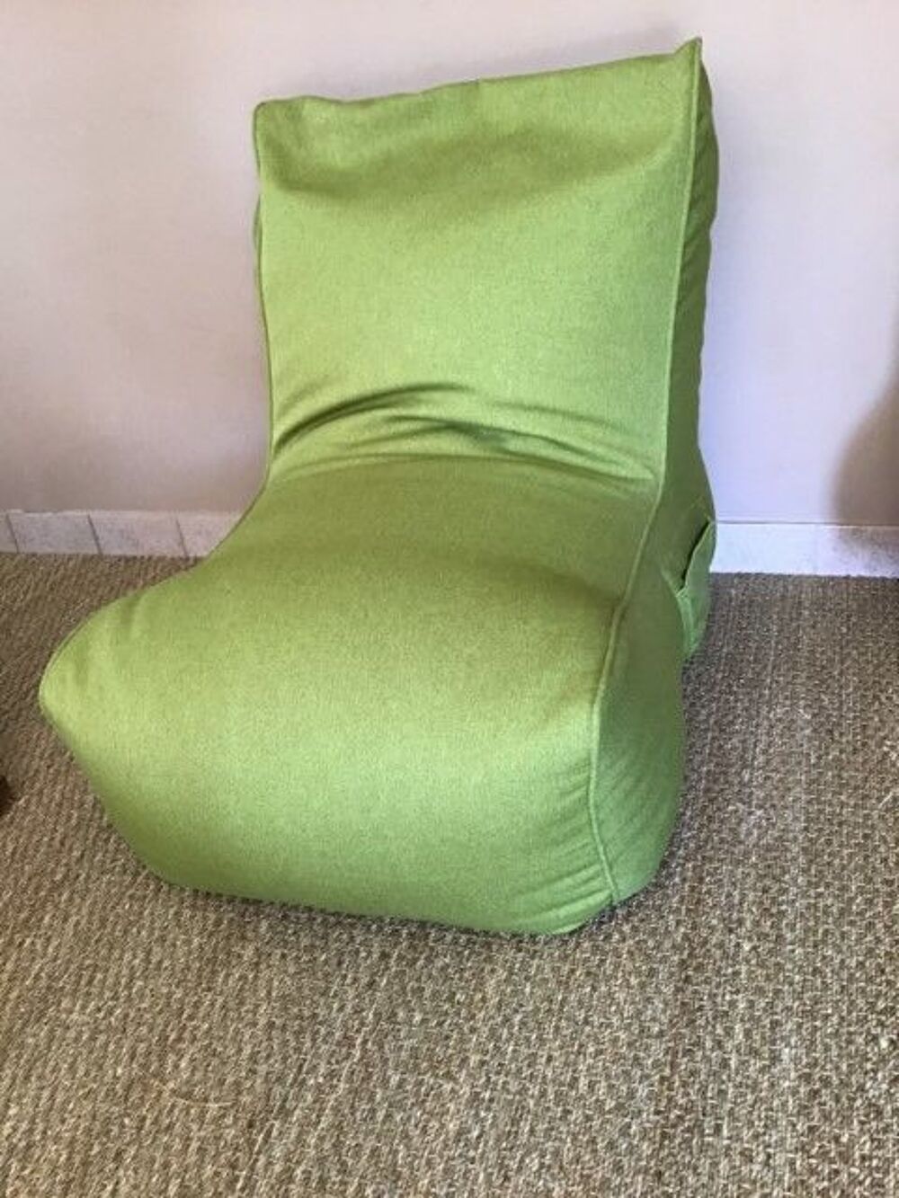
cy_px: 599
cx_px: 450
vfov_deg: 58.3
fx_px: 1073
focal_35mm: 31
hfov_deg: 45.4
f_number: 2.4
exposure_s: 1/33
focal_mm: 3.3
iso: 100
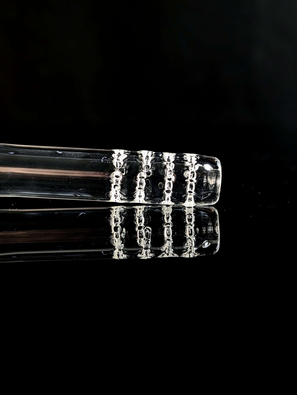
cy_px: 198
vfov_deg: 38.9
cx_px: 148
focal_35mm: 49
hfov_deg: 29.8
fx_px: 559
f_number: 1.68
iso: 34
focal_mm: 6.9
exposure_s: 1/60
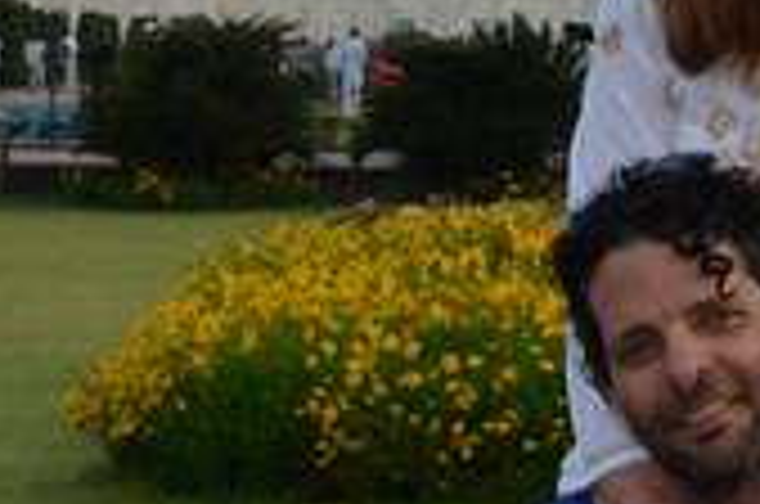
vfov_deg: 6.6
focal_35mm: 205
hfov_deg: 10.1
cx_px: 301
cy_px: -65
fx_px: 4320
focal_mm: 32
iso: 400
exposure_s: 1/80
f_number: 9
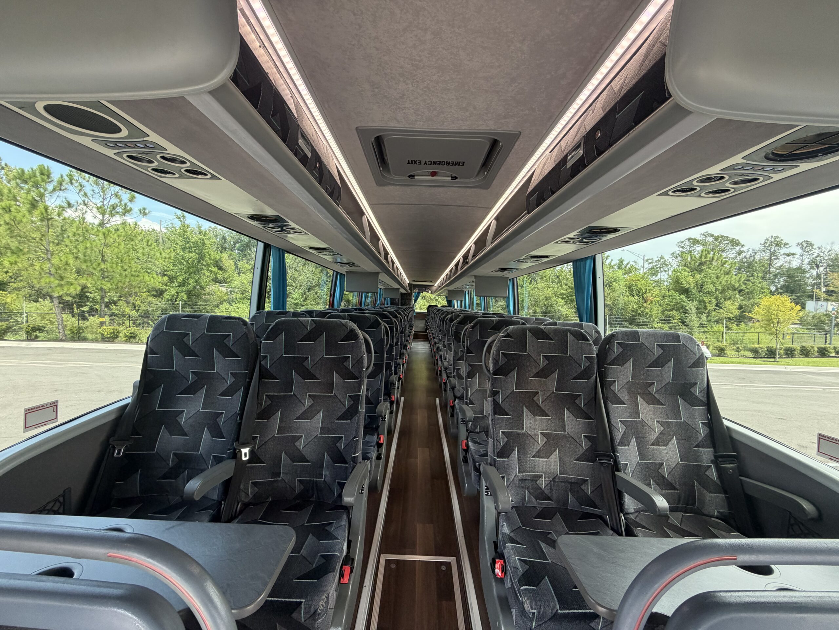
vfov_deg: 85.7
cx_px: 420
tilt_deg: -1.8
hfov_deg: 102.1
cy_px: 315
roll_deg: -0.8
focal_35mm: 14
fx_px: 339
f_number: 2.2
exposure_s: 1/121
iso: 200
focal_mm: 2.22
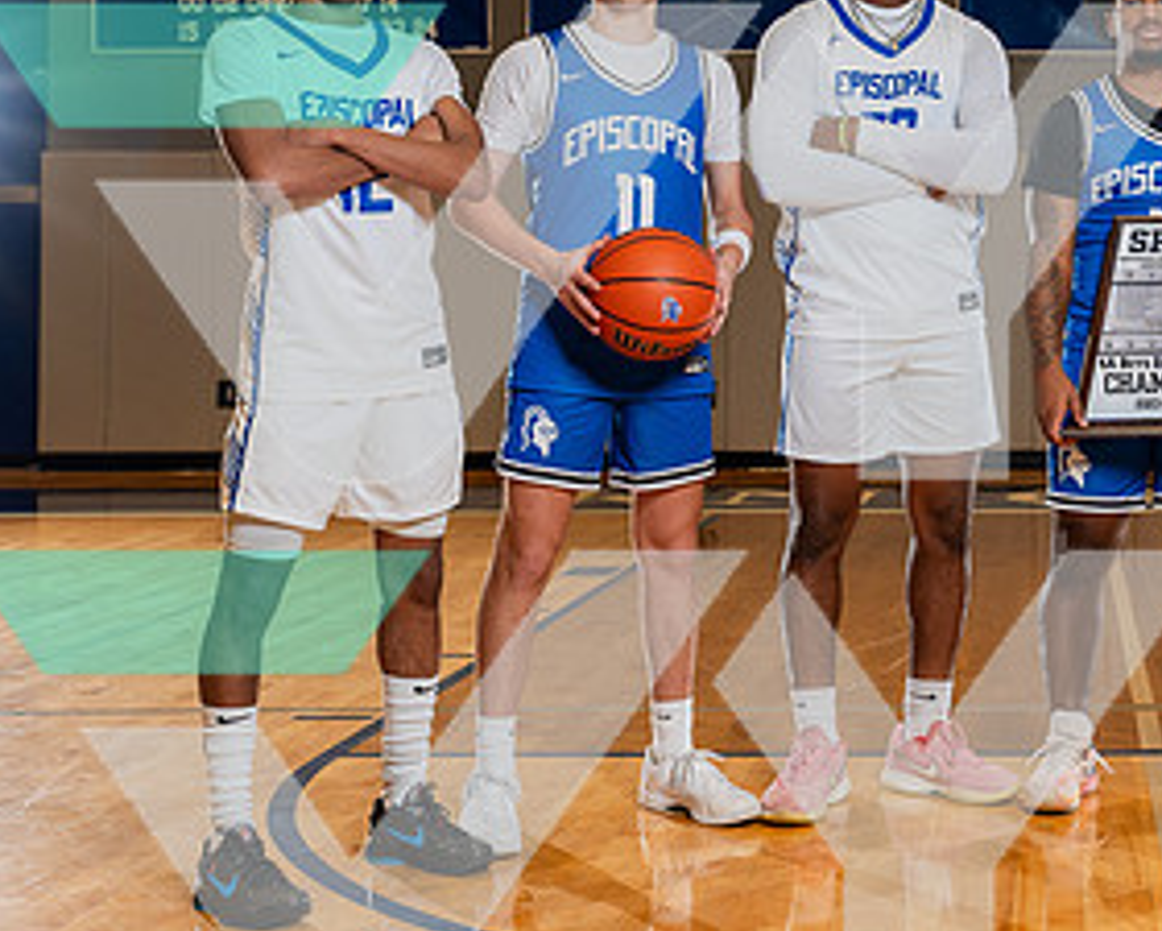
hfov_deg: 26.9
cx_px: 1123
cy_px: 244
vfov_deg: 22.6
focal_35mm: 67
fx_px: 2305
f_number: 5.6
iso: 640
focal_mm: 28
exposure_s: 1/250
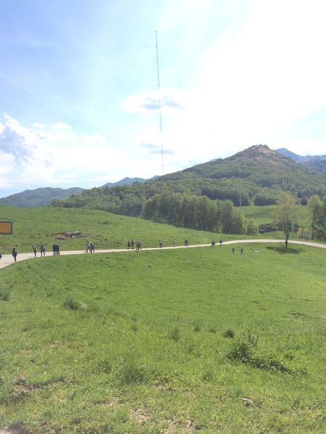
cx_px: 163
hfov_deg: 48.2
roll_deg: +3.8
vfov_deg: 61.7
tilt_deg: -4.7
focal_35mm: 29
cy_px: 217
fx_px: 364
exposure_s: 1/1709
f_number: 2.2
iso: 32
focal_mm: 4.15
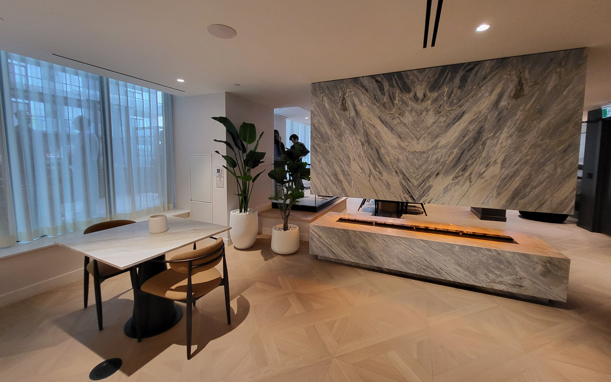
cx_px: 306
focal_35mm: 14
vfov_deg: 78.5
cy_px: 175
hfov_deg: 105.3
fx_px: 233
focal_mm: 1.74
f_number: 2.2
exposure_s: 1/60
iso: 250
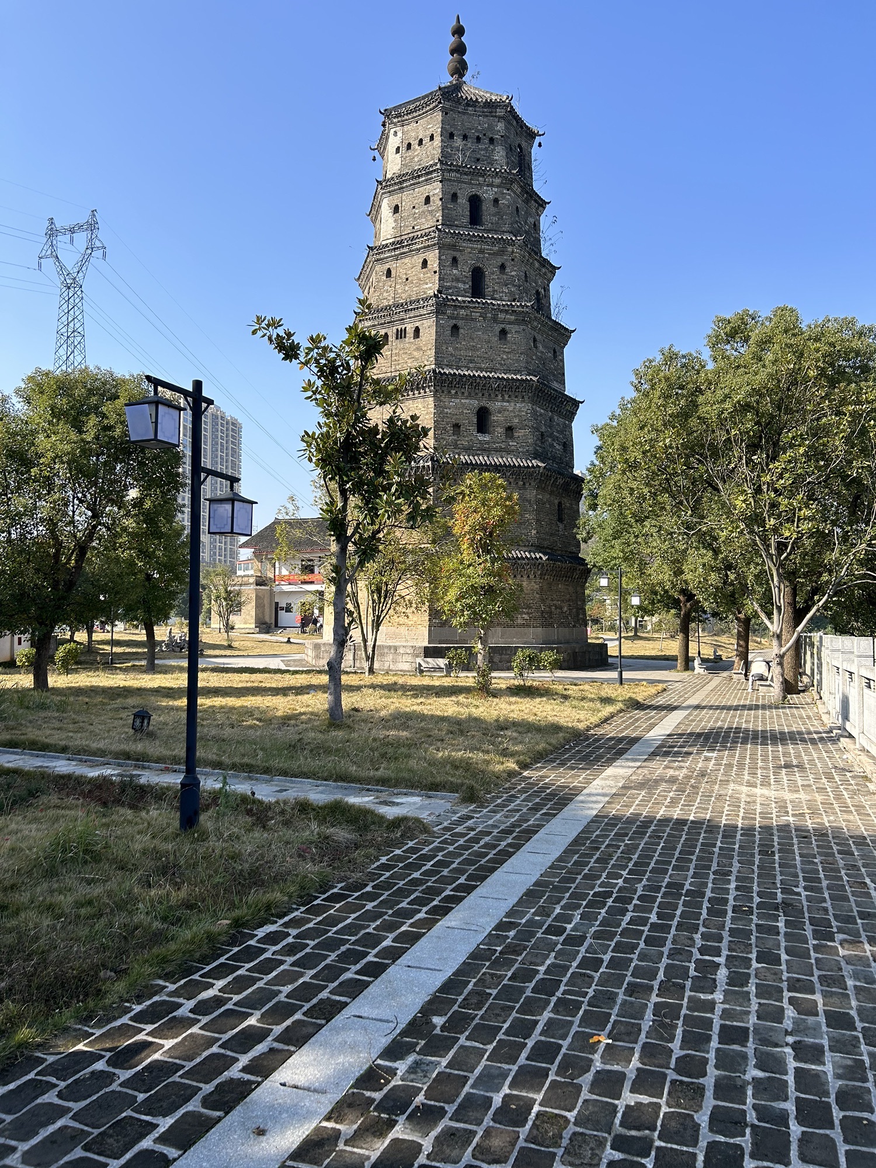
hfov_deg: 53.1
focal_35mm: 26
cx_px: 438
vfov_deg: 67.3
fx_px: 877
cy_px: 584
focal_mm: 5.7
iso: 50
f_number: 1.5
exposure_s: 1/2165
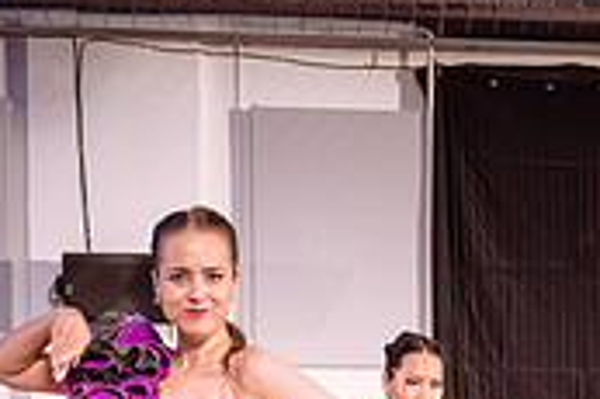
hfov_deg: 23.1
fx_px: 1465
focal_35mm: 88
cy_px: 630
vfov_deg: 14.3
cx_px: 344
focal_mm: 24
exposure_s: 1/250
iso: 1600
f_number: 2.8
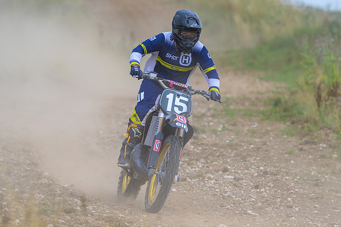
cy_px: 102
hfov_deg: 6.2
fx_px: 3123
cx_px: 170
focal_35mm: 330
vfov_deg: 4.2
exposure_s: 1/400
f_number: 4
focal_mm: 200
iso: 64
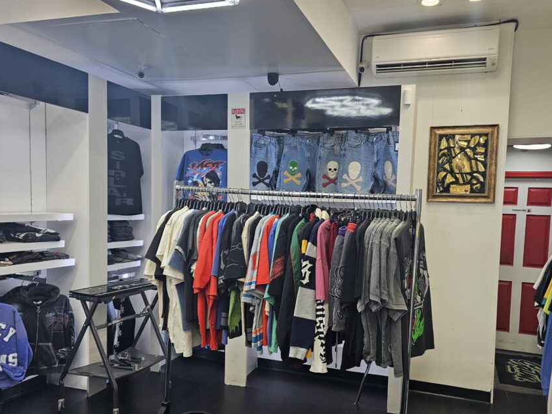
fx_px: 447
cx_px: 302
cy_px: 227
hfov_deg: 63.3
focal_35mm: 28
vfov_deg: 49.7
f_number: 1.7
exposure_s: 1/120
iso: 50
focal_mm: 6.3
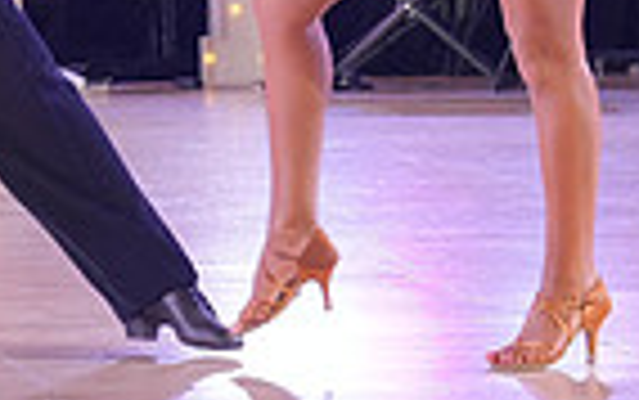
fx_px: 4340
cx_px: 99
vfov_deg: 5.2
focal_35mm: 249
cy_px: -169
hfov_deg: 8.4
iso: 3200
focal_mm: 60
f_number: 4
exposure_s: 1/500
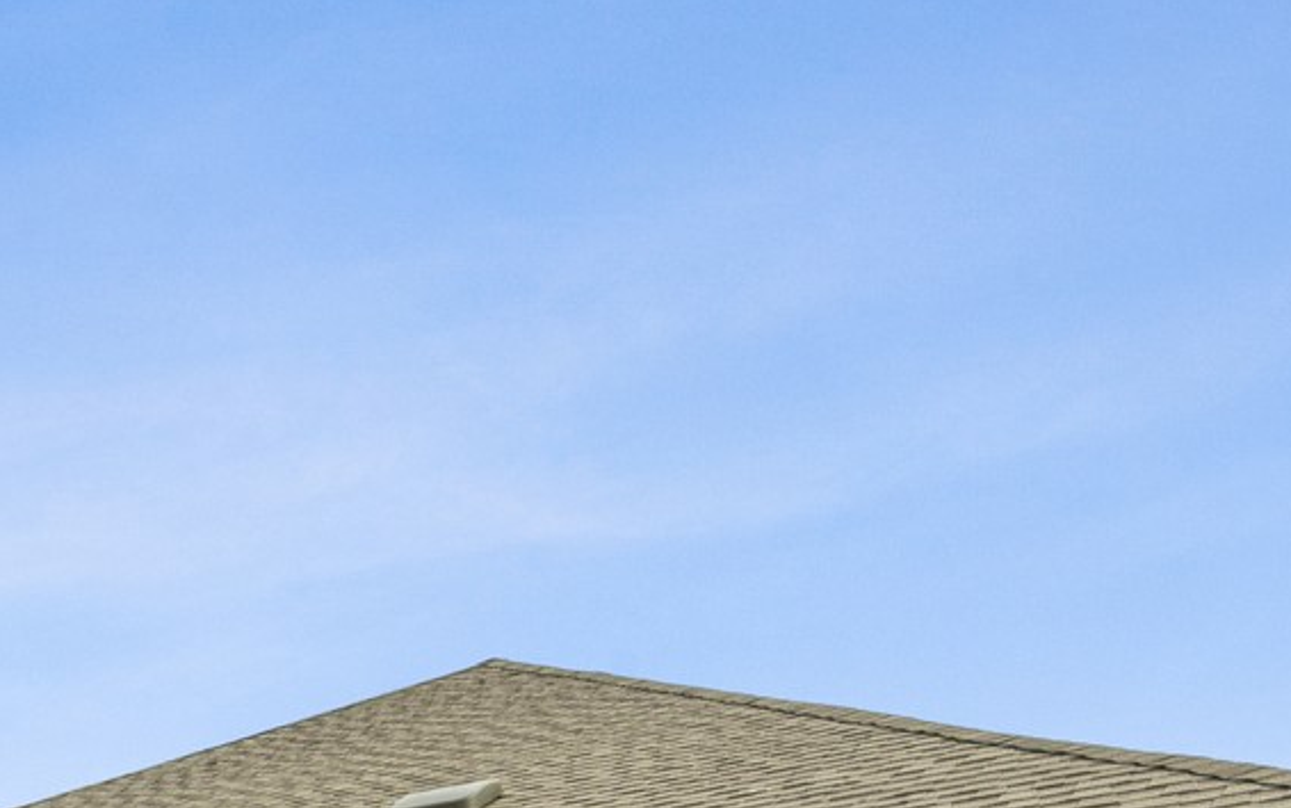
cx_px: 66
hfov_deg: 32.4
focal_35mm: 59
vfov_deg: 17.6
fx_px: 2076
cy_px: 1478
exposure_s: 1/40
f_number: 9
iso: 160
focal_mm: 16
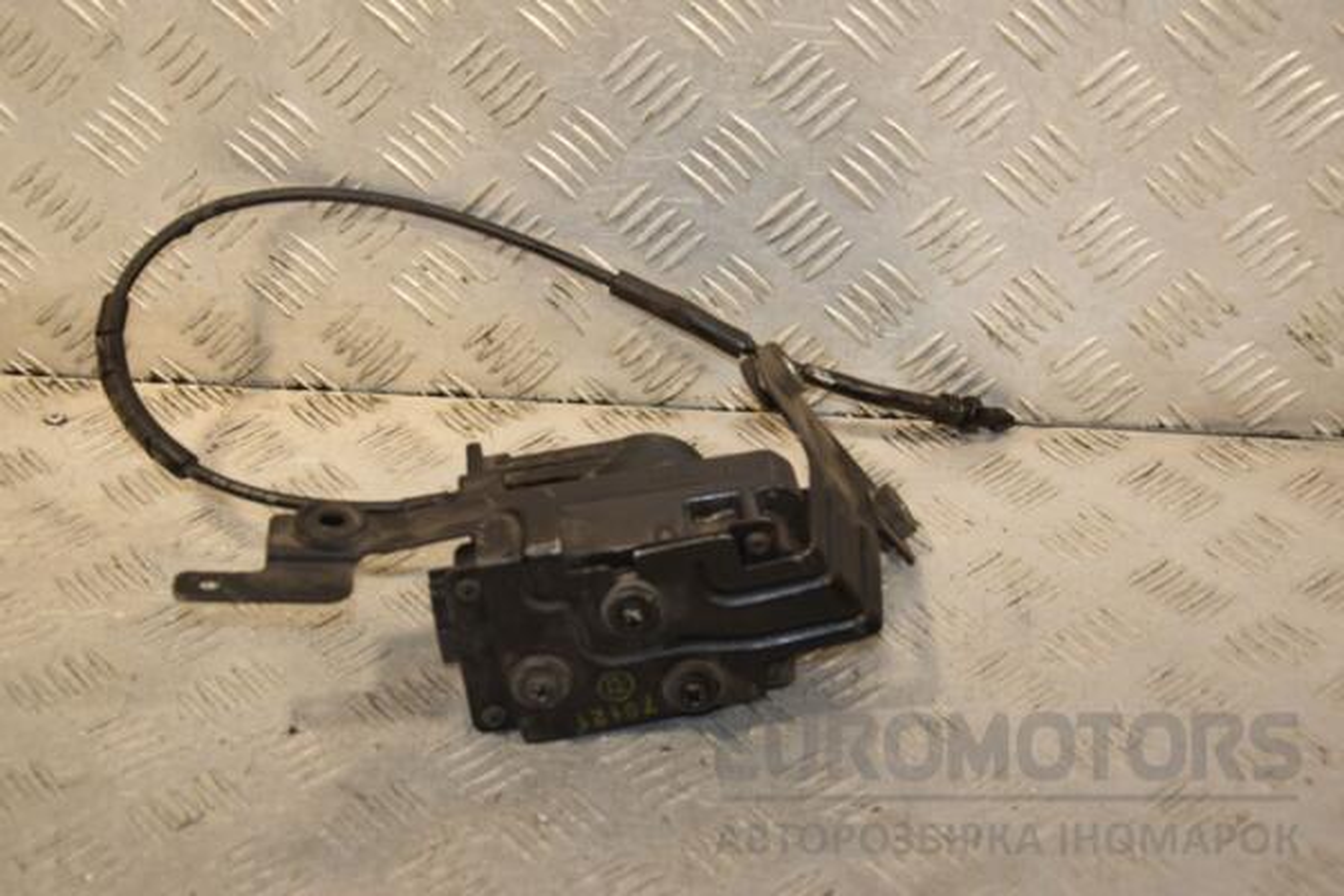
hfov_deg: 29.9
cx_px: 672
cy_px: 448
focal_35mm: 68
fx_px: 2520
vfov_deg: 20.2
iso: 800
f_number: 5.6
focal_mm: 45
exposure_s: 1/200
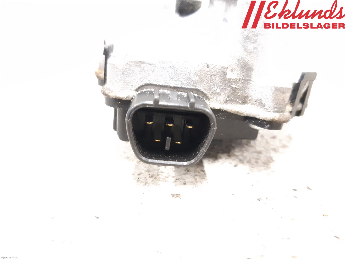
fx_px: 259
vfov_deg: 53.1
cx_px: 172
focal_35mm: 26
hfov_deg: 67.3
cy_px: 130
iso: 640
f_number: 1.7
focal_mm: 3.93
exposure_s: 1/20
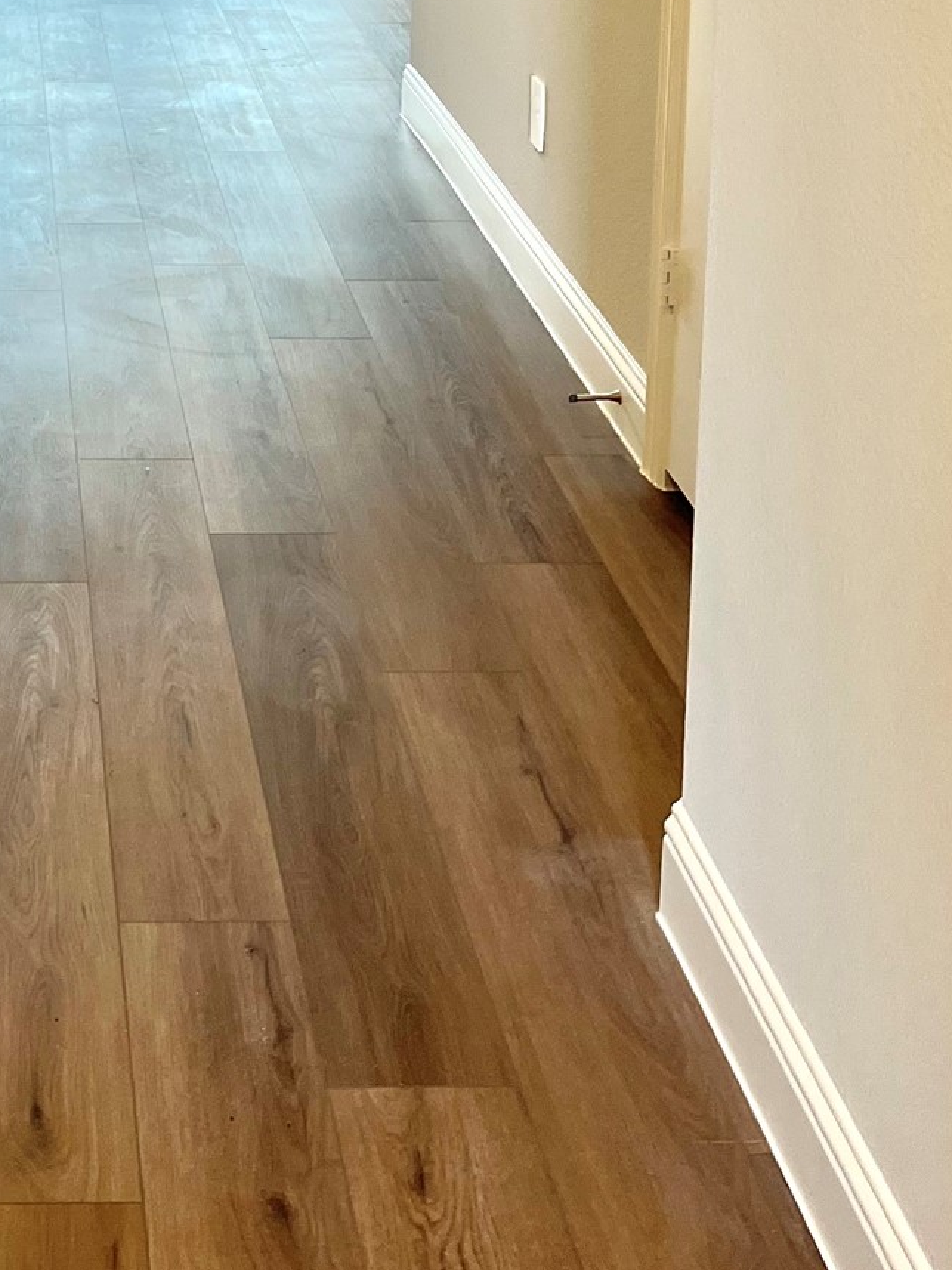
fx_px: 2274
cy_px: -117
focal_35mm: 62
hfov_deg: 22.7
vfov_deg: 28.4
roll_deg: +0.5
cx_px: -15
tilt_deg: -10.2
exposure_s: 1/120
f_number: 1.5
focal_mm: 5.7
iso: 125
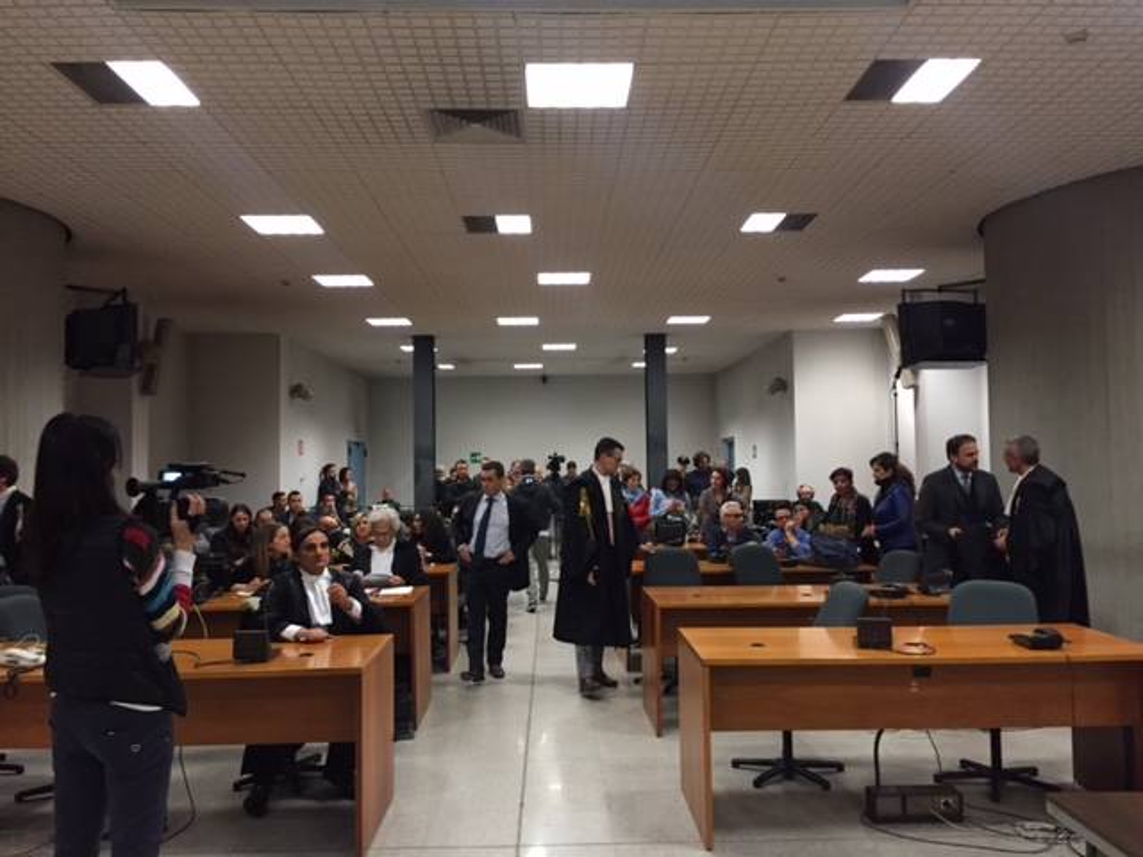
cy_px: 428
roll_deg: -0.3
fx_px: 958
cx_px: 572
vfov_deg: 48.2
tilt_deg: +1.9
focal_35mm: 29
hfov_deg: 61.7
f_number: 2.2
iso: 250
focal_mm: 4.15
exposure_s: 1/33
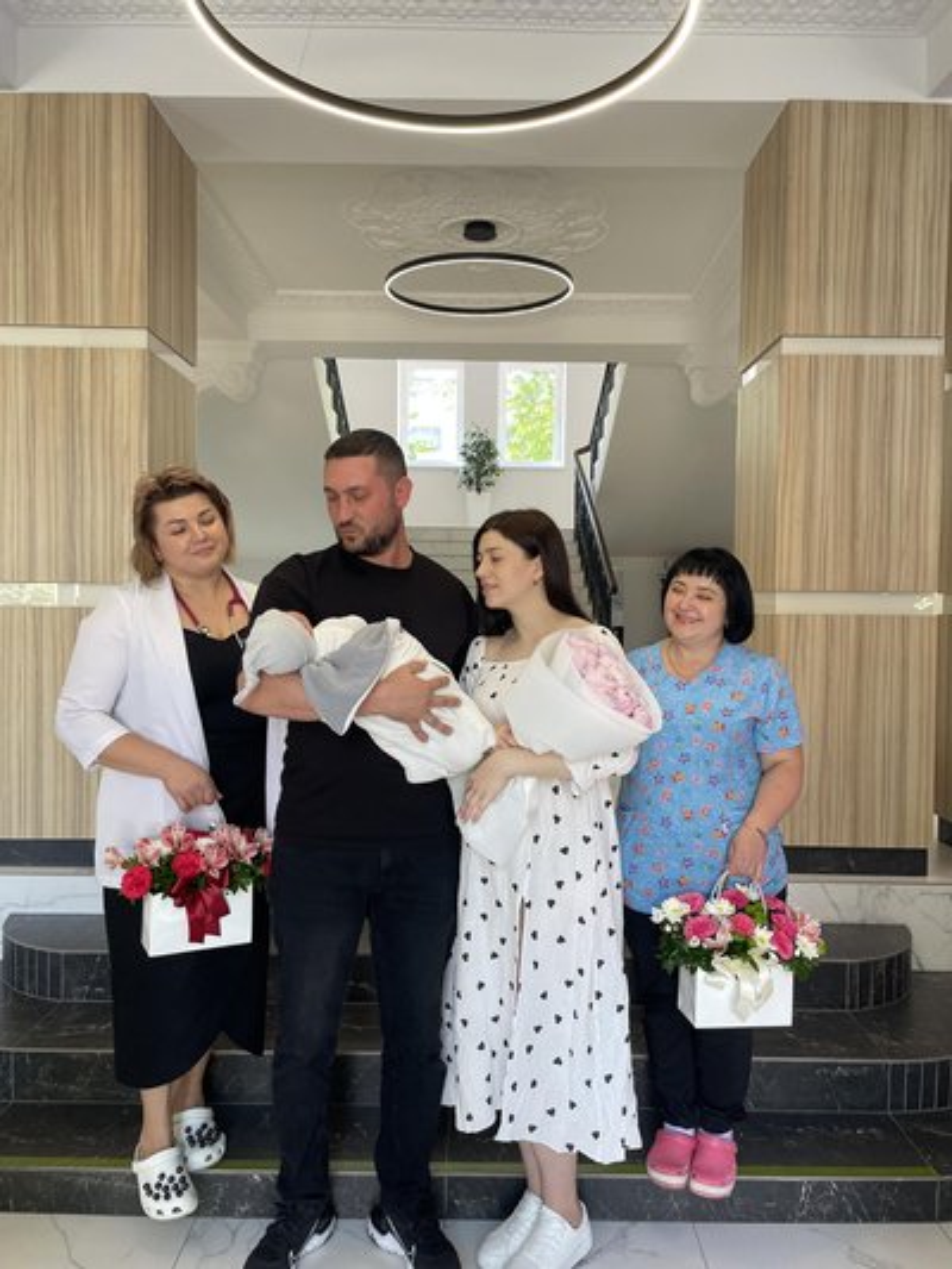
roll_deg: -0.5
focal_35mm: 26
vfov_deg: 67.3
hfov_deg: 53.1
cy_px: 634
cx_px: 476
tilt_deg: -1.4
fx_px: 953
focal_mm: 4.2
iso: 100
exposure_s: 1/100
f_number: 1.6
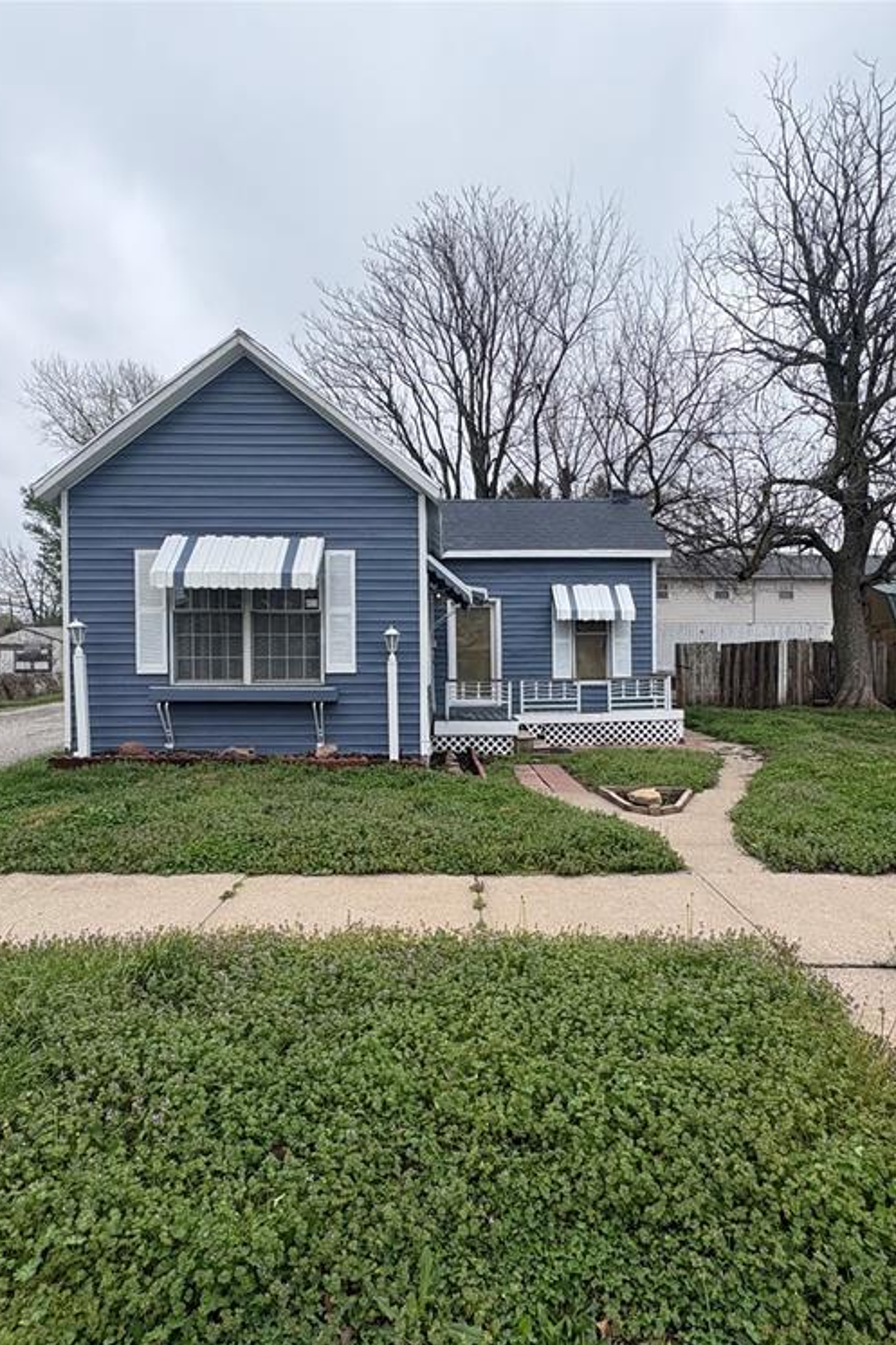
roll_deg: -0.2
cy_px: 691
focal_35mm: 20
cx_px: 463
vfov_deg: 84.0
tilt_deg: +0.2
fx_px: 747
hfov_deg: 61.9
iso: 40
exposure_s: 1/544
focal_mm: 2.22
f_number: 2.2
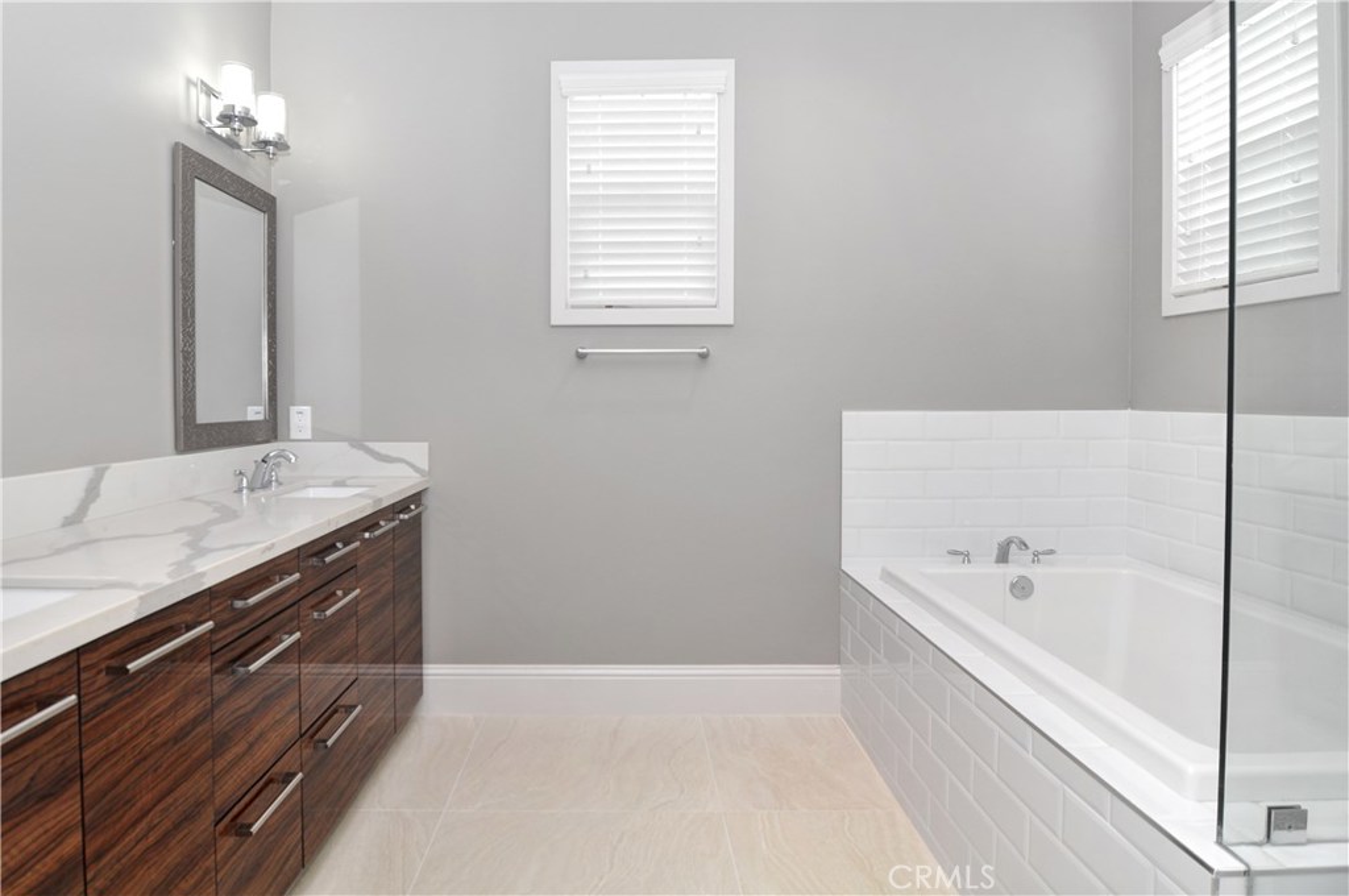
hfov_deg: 90.1
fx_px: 674
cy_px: 448
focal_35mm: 18
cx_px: 674
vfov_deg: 67.2
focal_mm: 12
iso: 400
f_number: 7.1
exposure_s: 1/60
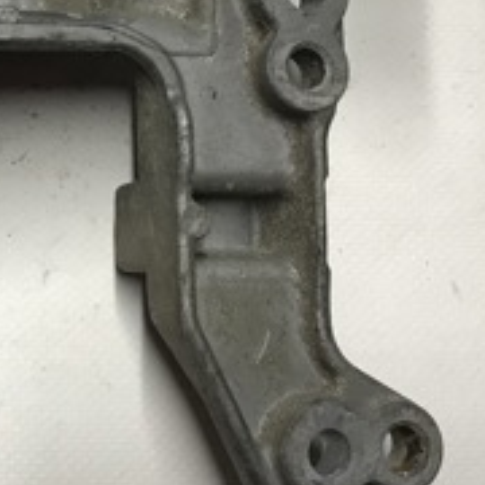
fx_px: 1395
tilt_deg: -69.9
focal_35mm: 88
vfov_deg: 19.5
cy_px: 82
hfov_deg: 18.9
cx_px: -62
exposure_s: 1/33
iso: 25
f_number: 1.8
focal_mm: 3.99
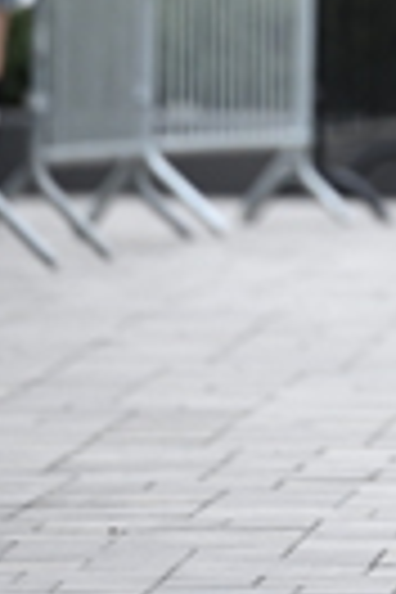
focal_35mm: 833
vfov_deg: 2.5
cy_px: -153
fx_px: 13743
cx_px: 803
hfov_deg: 1.6
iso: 640
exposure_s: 1/2500
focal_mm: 200
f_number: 2.8
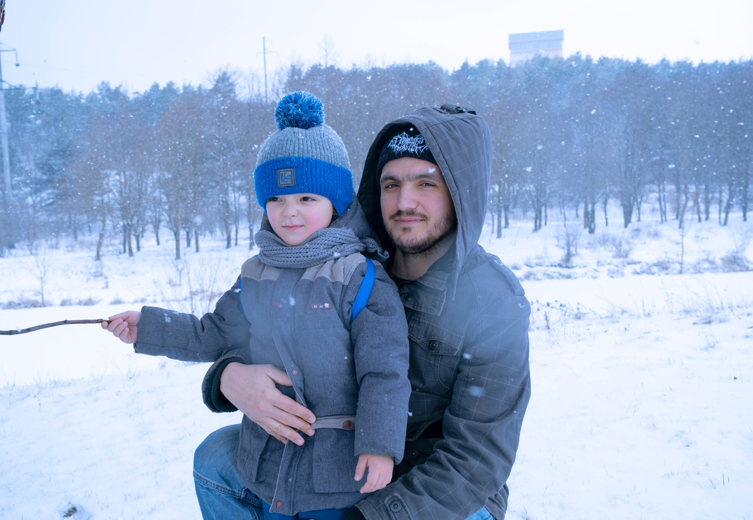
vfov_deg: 37.7
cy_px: 260
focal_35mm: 36
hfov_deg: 52.5
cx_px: 363
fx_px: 763
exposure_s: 1/500
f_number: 4.5
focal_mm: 23.5
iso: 160
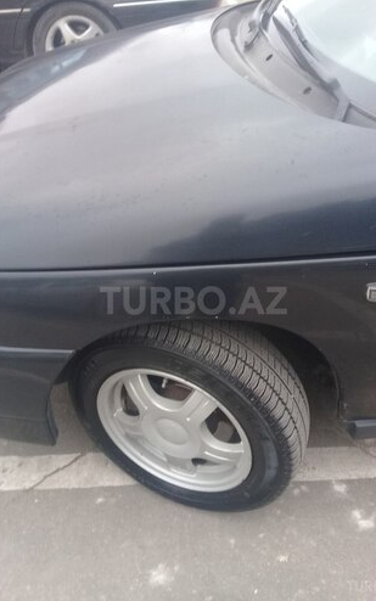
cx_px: 193
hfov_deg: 38.3
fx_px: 541
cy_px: 300
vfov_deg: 58.1
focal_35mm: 33
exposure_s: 1/50
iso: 64
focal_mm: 3.3
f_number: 2.2
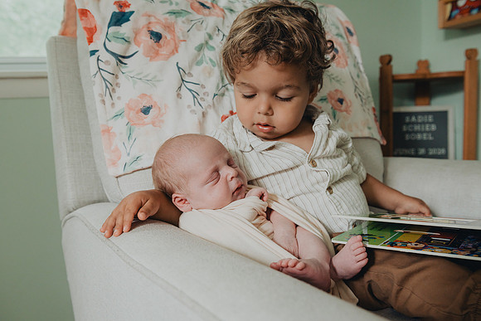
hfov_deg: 58.1
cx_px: 240
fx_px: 433
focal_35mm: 32
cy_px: 160
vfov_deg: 40.7
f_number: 5
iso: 3200
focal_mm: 31
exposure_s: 1/100
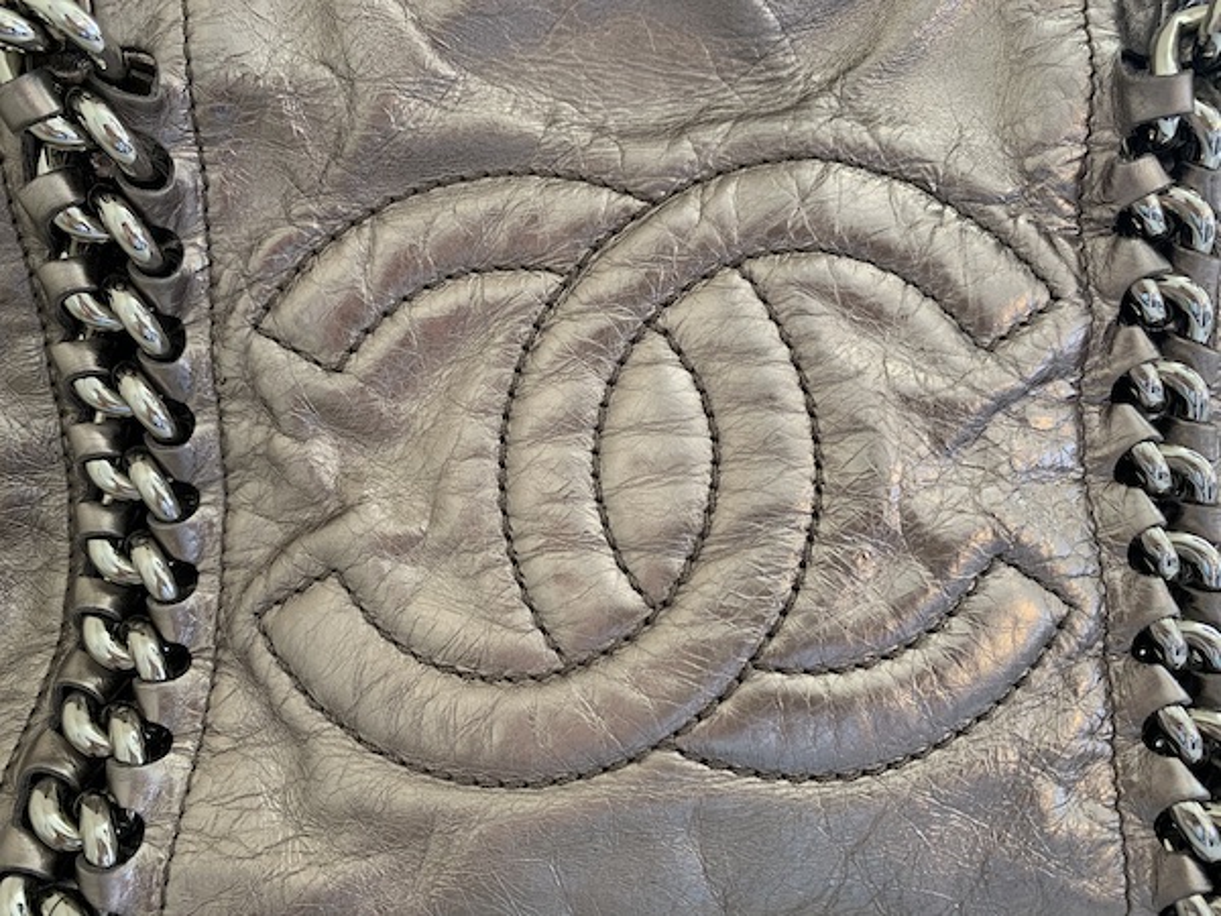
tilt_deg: -40.3
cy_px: 458
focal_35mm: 26
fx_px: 917
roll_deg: -1.1
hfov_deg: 67.3
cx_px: 610
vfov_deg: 53.1
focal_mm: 4.25
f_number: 1.8
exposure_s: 1/60
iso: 125
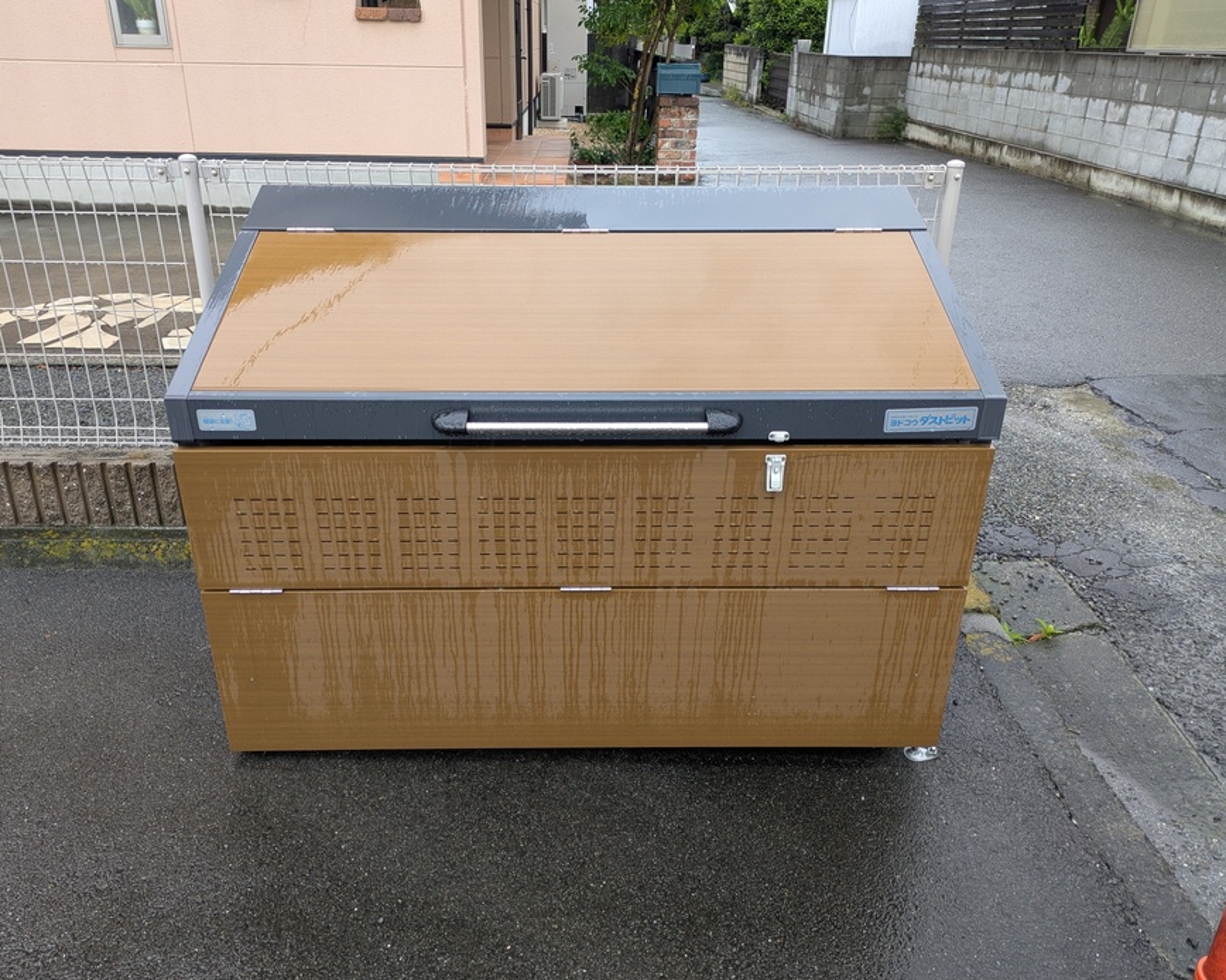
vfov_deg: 53.2
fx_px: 979
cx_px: 596
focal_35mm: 27
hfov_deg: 64.1
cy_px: 487
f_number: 1.89
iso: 39
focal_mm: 5.43
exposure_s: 1/168
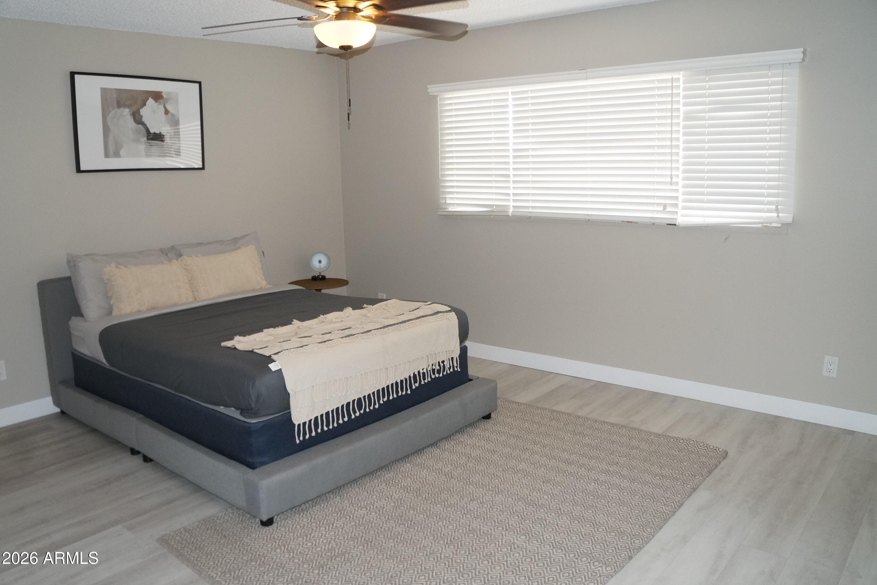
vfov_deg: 47.9
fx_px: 658
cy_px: 292
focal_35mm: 27
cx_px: 438
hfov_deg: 67.4
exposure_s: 1/160
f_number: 4
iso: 800
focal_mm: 18
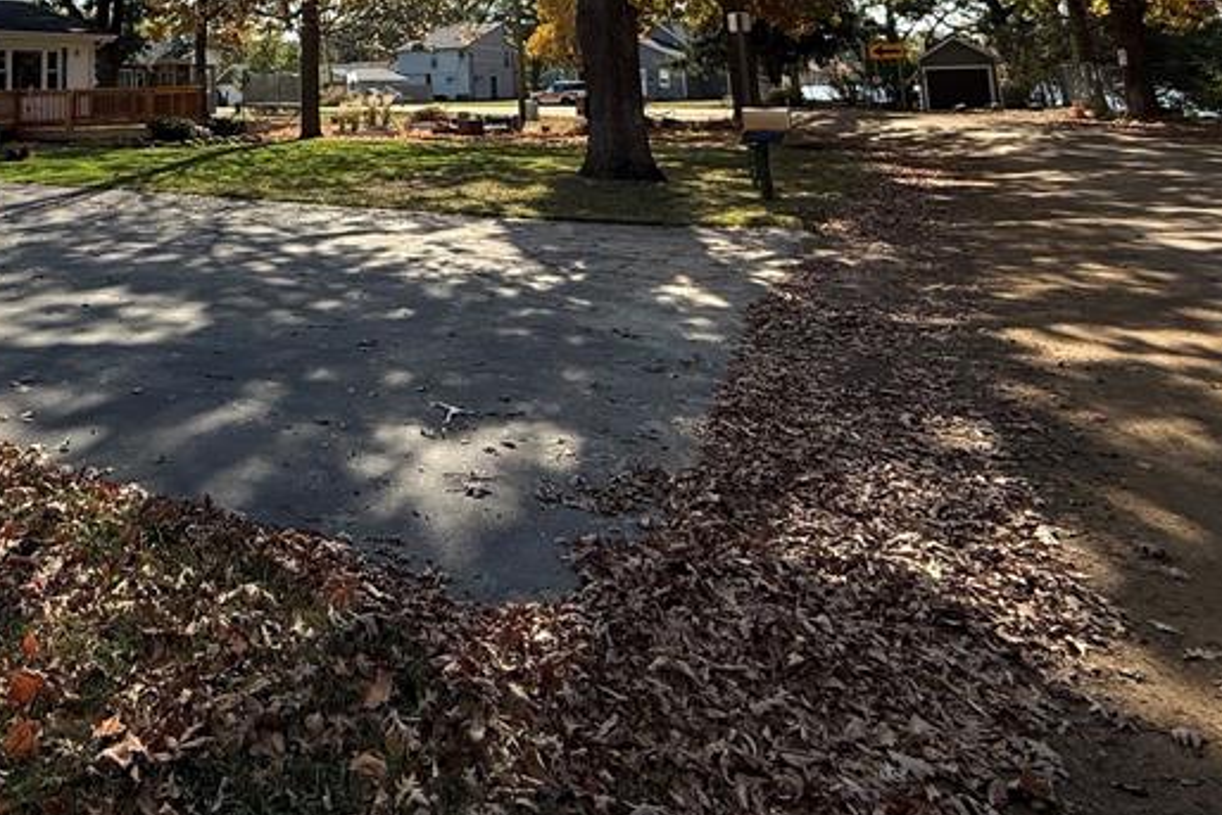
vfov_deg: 38.2
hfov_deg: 59.4
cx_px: 271
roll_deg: +1.4
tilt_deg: +8.7
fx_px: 985
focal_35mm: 29
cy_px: -59
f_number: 2.2
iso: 64
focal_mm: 2.22
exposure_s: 1/1534
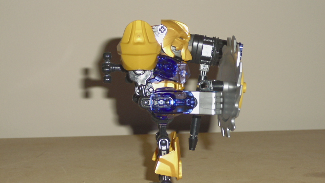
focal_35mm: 97
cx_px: 163
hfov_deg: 22.0
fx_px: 836
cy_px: 92
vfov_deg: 12.5
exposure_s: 1/60
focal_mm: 15.7
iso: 200
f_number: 5.1
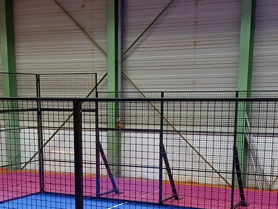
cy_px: 228
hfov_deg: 27.7
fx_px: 562
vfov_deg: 20.1
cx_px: 109
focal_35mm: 70
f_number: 1.8
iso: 400
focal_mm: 4.65
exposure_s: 1/50
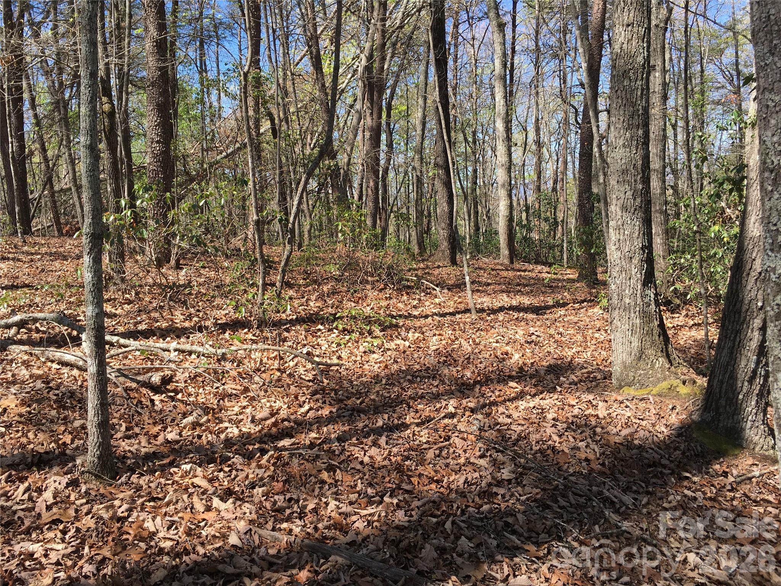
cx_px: 390
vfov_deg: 48.2
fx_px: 654
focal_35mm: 29
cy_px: 293
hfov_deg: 61.7
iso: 25
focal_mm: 4.15
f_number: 2.2
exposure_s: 1/538
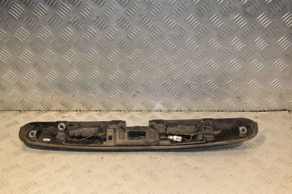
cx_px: 146
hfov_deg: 43.6
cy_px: 97
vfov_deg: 29.8
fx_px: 365
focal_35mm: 45
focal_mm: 30
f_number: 7.1
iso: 800
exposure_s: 1/200
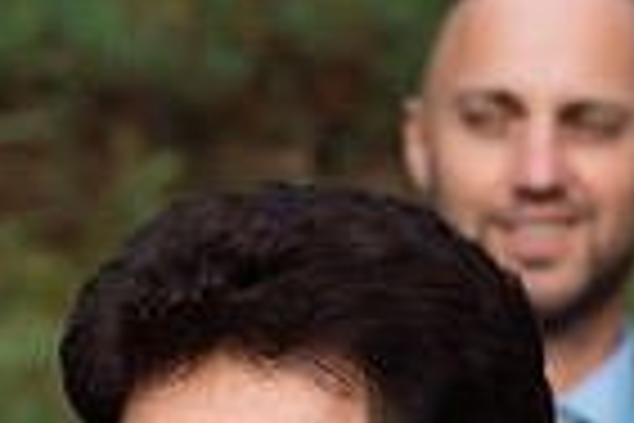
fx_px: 6745
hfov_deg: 5.4
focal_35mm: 383
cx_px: 306
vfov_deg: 3.5
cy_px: 948
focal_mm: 85
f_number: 4.5
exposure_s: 1/400
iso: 320
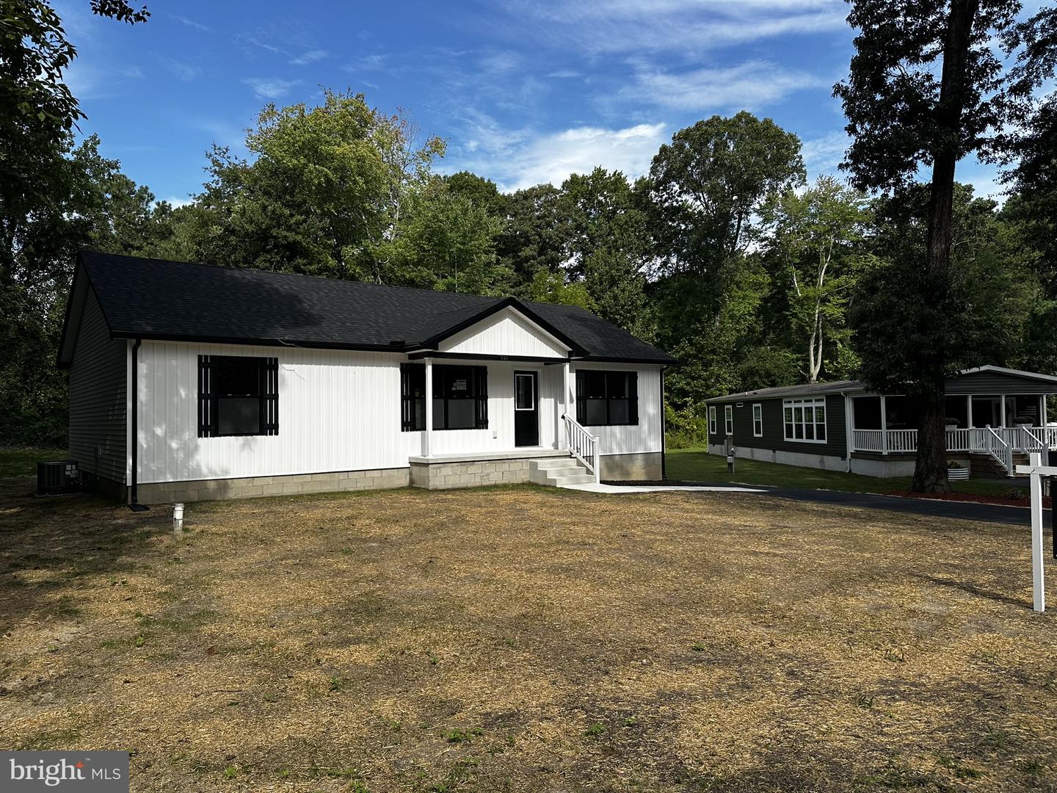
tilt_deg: +3.6
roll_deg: +1.3
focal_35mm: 24
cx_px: 528
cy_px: 396
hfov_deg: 71.6
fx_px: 733
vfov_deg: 56.8
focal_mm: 6.86
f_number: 1.78
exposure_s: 1/2882
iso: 80
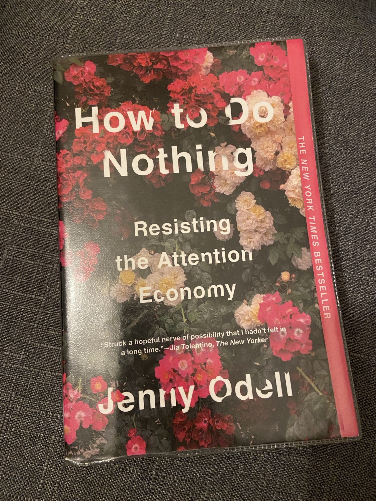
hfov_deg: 53.1
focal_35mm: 26
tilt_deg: -81.6
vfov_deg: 67.3
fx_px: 377
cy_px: 250
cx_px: 188
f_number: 1.8
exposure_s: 1/33
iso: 640
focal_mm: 4.25
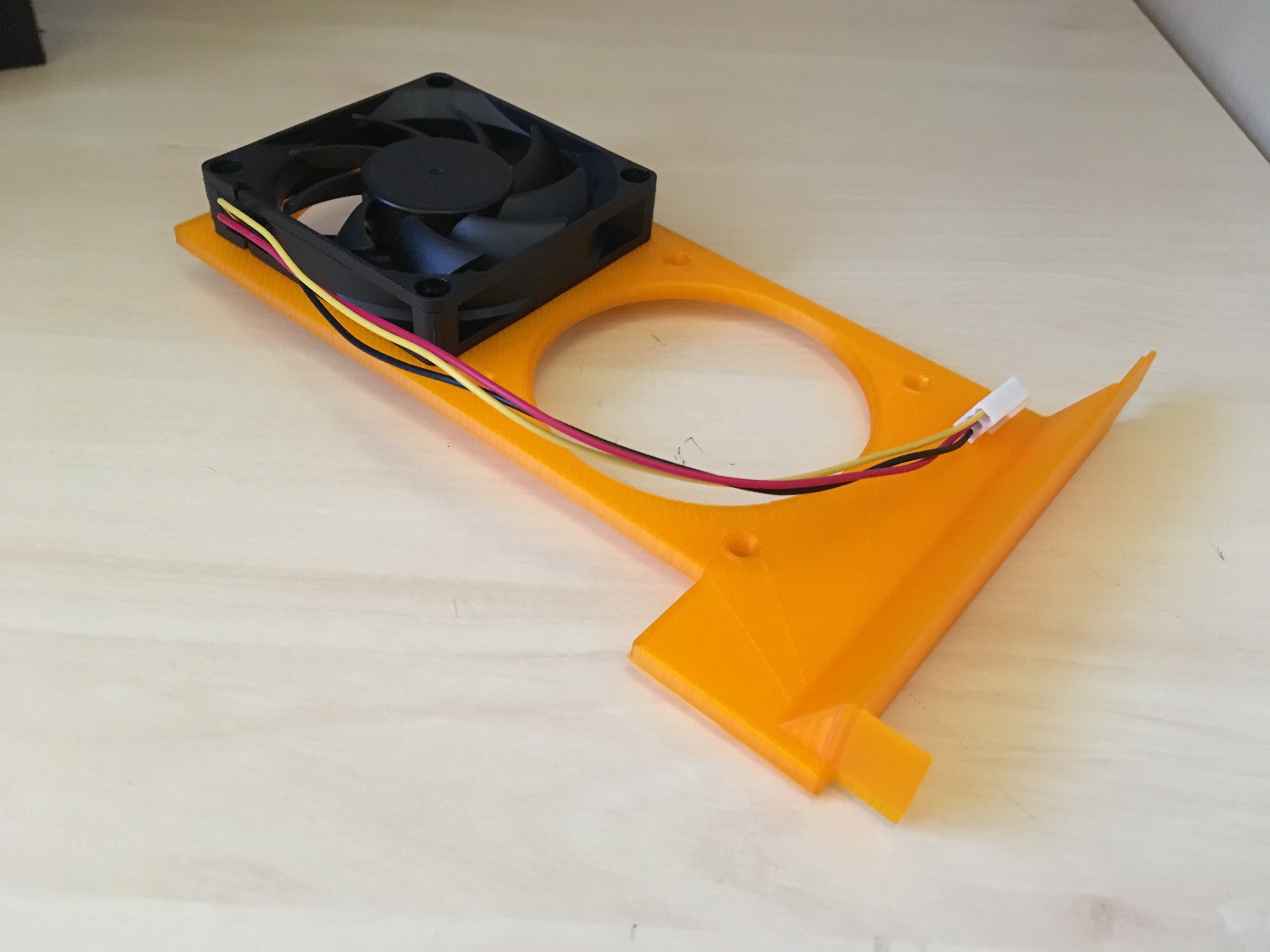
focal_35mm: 29
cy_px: 476
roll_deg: -5.4
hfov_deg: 61.7
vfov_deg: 48.2
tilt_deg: -43.1
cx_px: 635
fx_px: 1064
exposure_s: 1/17
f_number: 2.2
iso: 400
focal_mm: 4.15
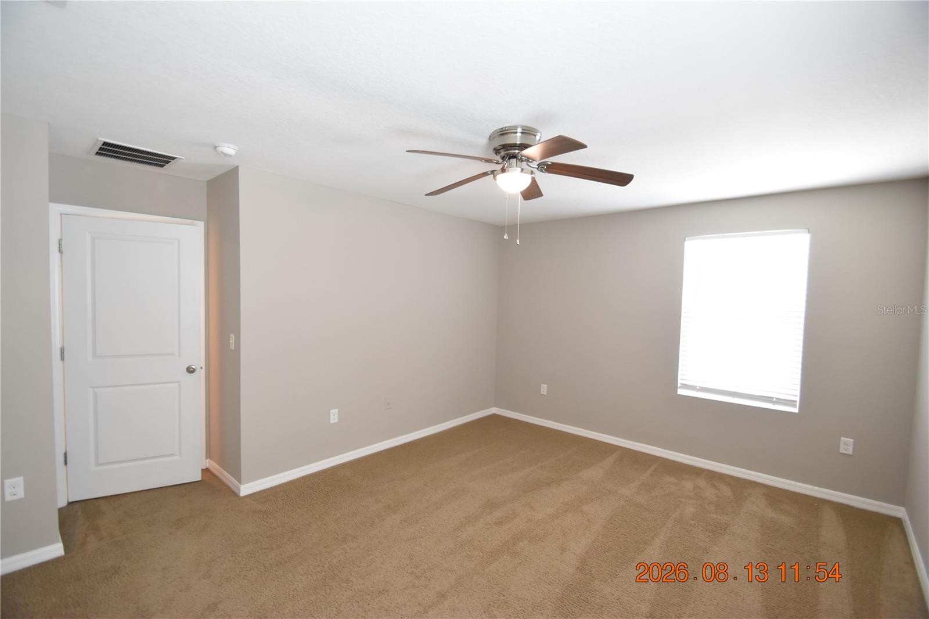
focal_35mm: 15
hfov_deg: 100.4
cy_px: 310
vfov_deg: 77.3
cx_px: 464
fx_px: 387
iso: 1250
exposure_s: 1/60
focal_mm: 10
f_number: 3.5
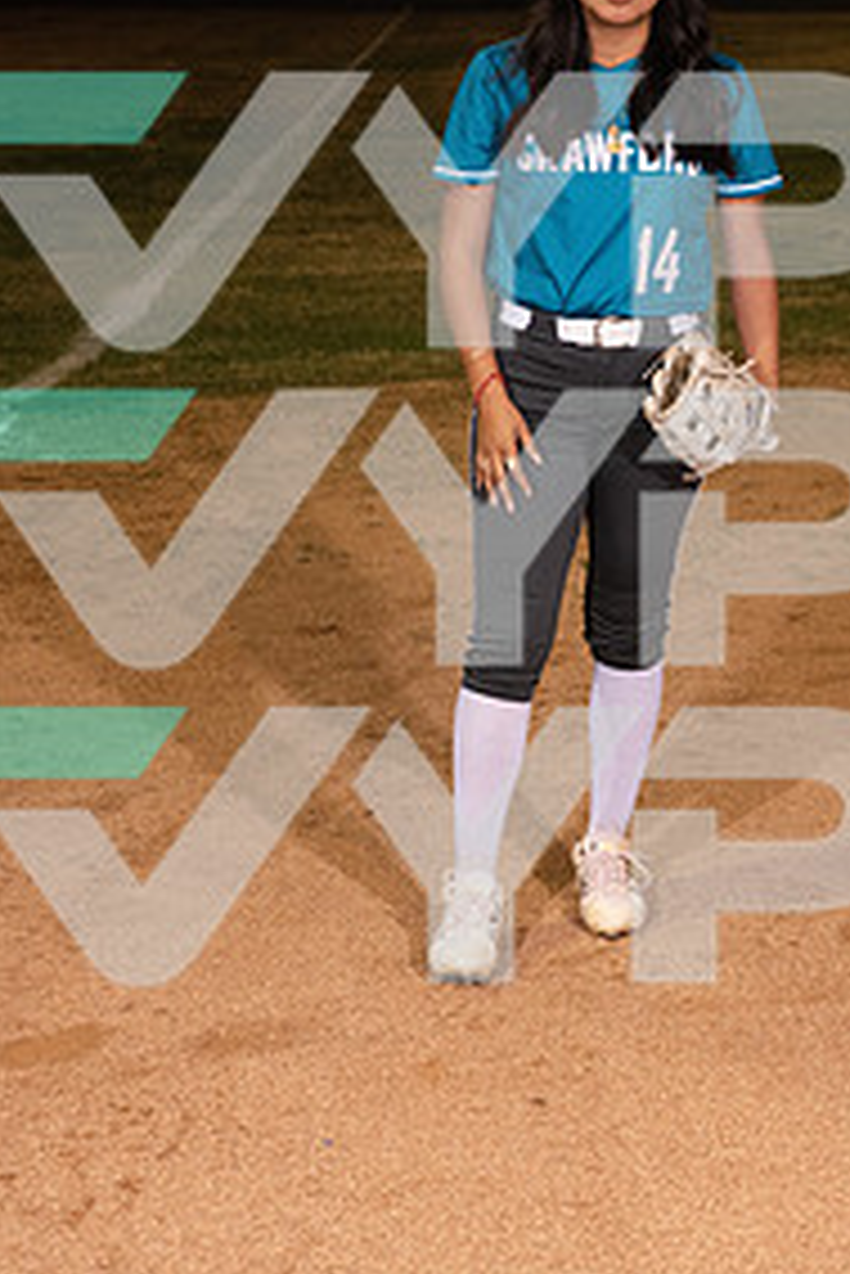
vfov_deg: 22.8
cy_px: 531
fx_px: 3148
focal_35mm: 89
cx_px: 589
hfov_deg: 15.3
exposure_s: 1/400
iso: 1250
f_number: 6.3
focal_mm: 56
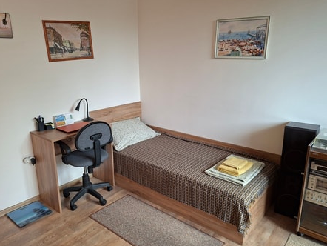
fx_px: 246
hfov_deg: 67.3
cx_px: 158
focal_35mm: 26
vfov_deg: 53.1
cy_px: 126
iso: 320
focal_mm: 5.54
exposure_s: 1/100
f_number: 1.8
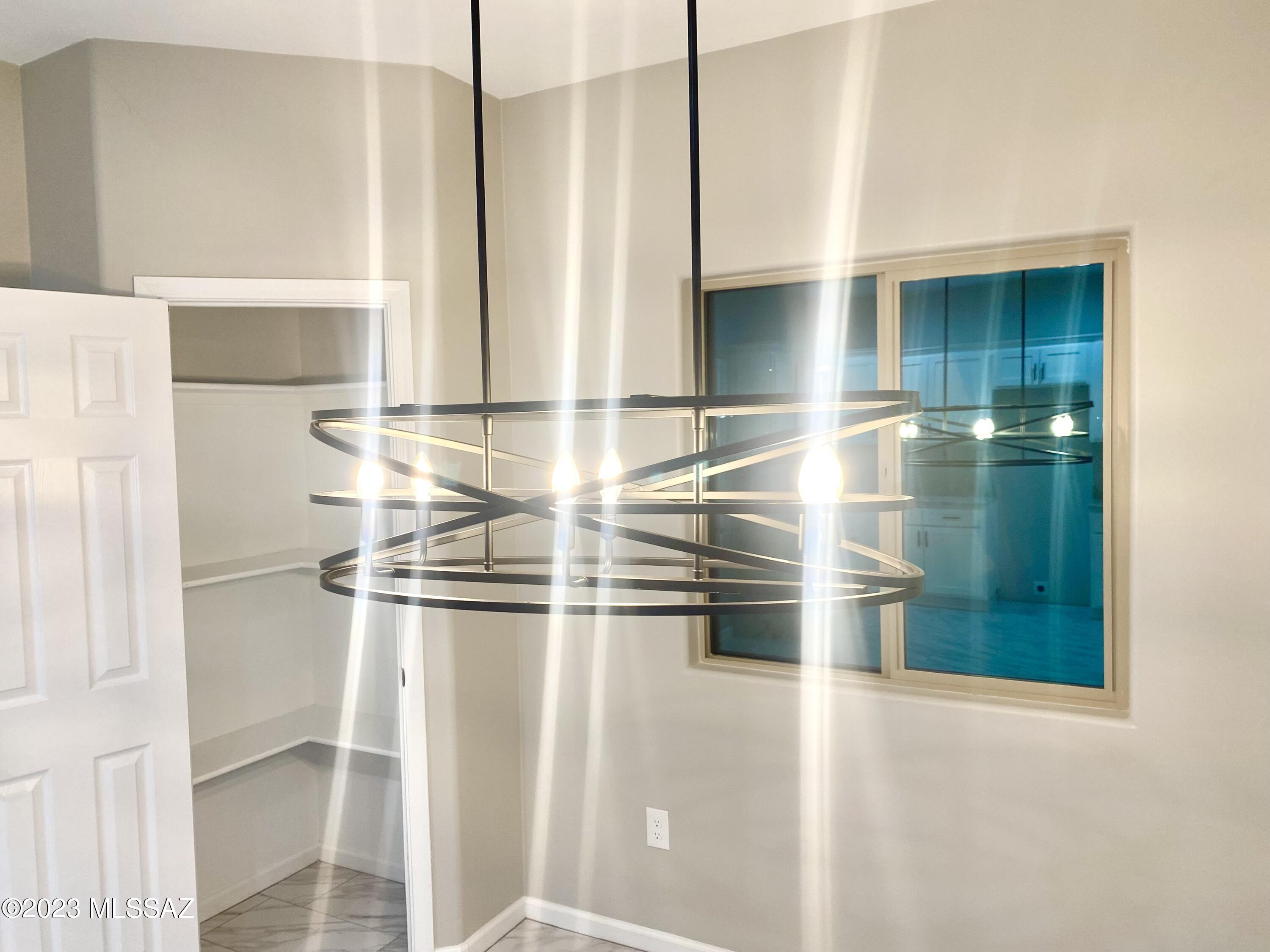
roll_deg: +0.9
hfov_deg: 67.3
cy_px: 476
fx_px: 954
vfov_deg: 53.1
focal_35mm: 26
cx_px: 635
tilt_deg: -2.3
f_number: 1.8
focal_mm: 4.25
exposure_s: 1/60
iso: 64
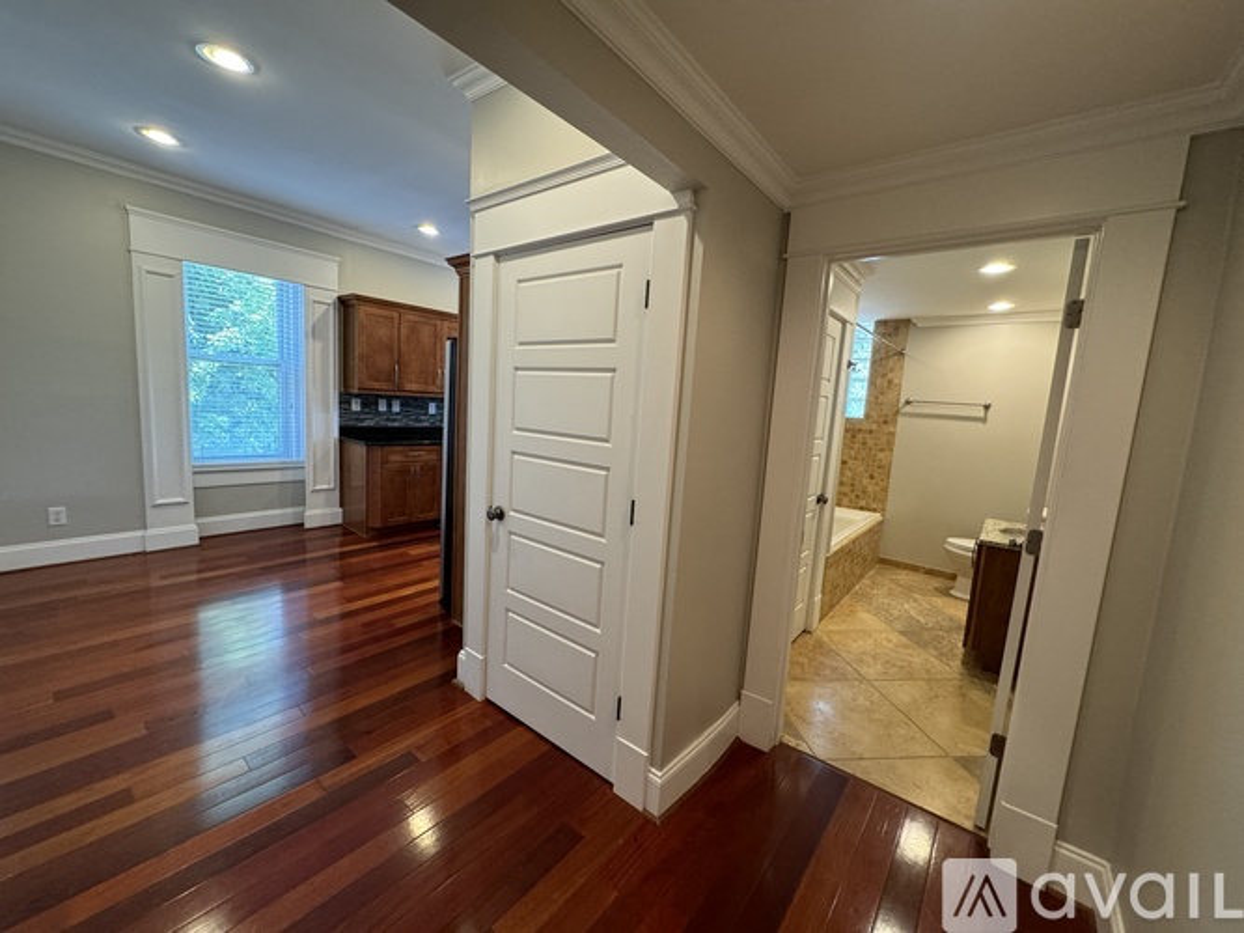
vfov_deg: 85.7
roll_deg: -3.0
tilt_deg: -6.9
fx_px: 503
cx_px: 622
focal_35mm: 14
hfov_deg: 102.1
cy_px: 466
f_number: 2.2
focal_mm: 2.22
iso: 250
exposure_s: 1/60
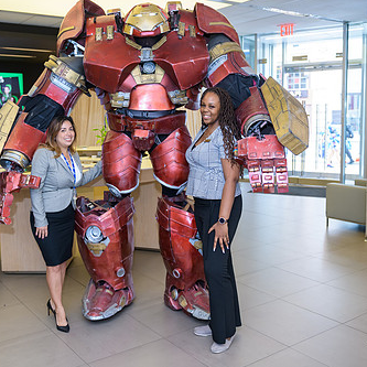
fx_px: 480
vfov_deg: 41.7
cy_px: 156
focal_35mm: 40
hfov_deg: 41.7
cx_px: 153
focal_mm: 27
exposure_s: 1/125
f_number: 3.2
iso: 800
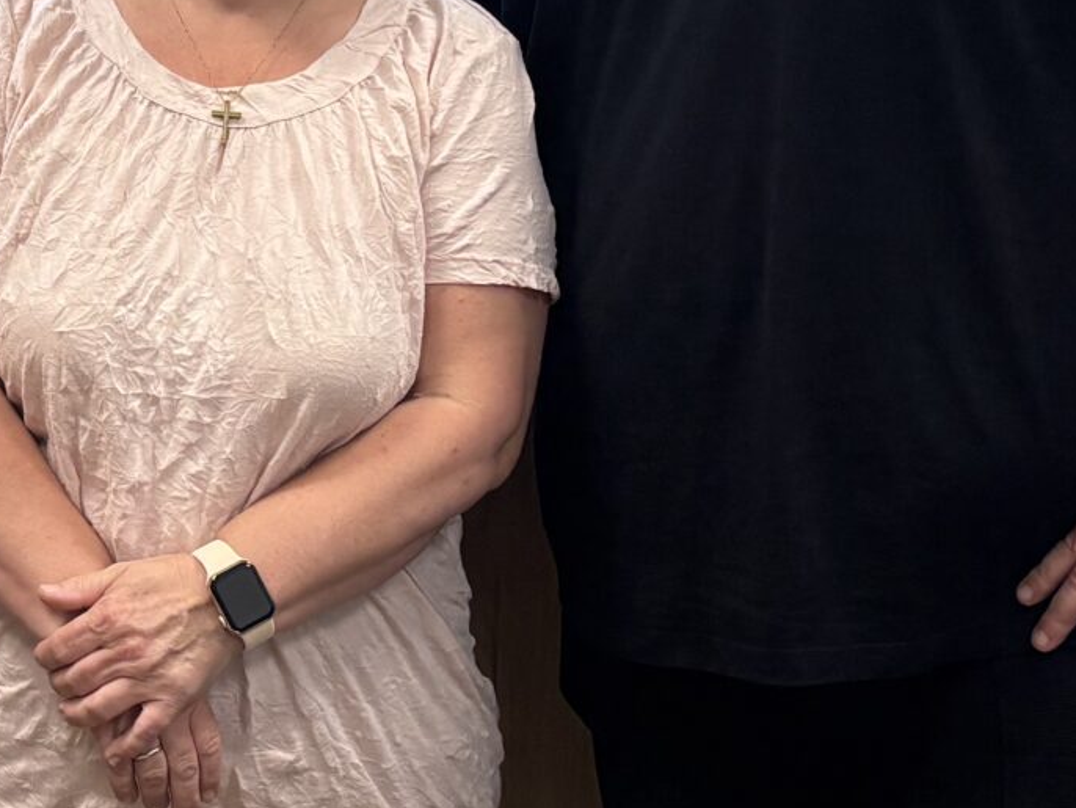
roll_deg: -0.5
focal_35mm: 97
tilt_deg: -4.0
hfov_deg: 19.3
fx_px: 3016
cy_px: -39
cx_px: -146
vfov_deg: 14.9
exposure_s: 1/138
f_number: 1.6
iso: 125
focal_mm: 5.96
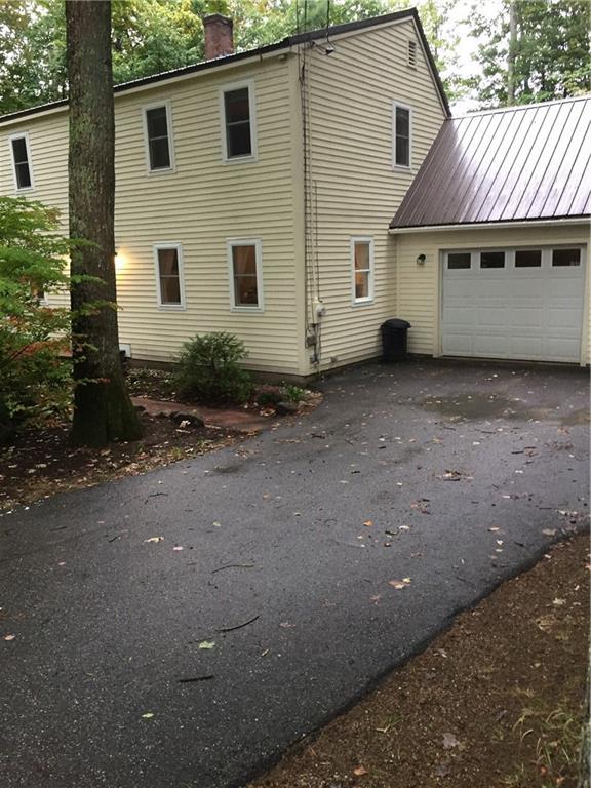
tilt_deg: -10.5
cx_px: 296
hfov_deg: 48.2
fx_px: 660
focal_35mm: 29
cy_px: 394
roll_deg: +3.2
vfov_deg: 61.7
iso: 125
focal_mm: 4.15
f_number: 2.2
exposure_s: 1/30
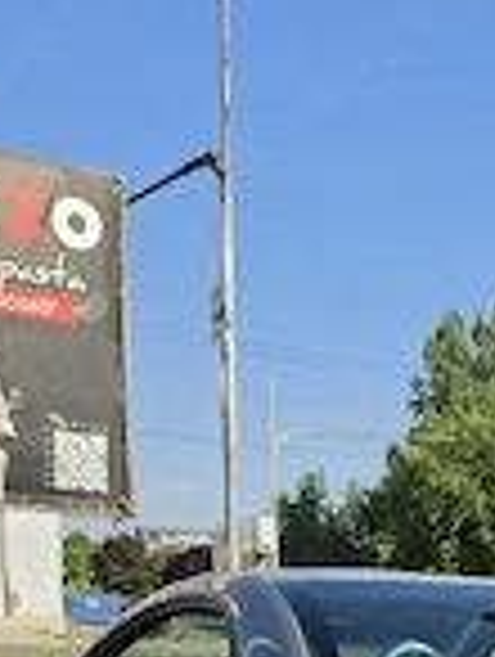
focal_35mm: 63
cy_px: 814
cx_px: 459
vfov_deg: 26.7
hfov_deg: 22.7
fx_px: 1198
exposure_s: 1/10000
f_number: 1.4
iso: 50
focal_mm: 6.5
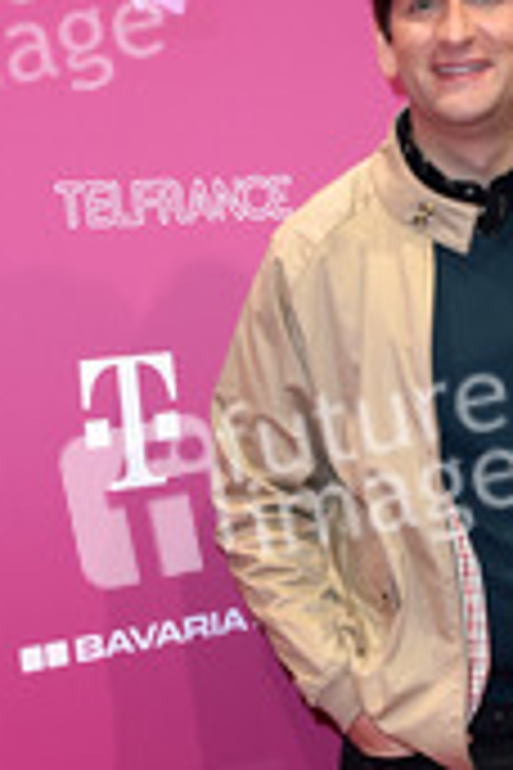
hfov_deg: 17.5
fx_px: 1646
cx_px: 423
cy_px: 707
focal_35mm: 77
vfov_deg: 25.4
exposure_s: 1/160
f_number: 6.3
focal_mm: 22
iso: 500
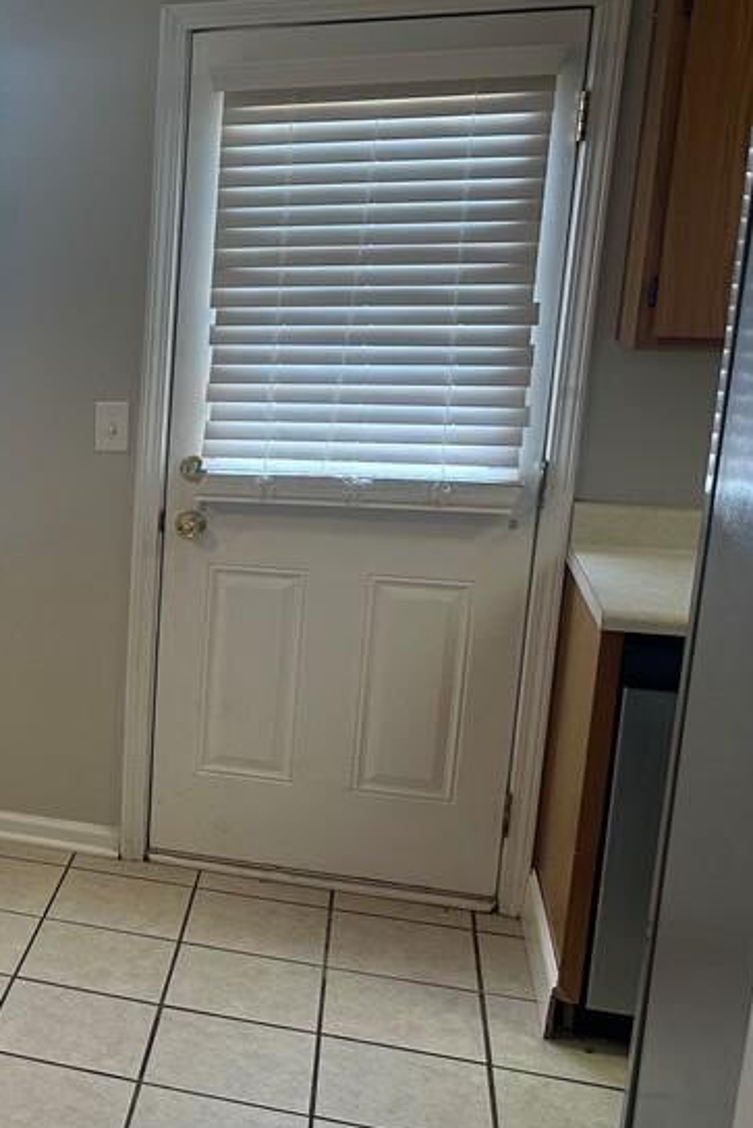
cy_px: 589
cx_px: -272
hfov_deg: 24.4
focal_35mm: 47
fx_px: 1474
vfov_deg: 41.9
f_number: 1.78
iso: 125
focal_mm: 6.86
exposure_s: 1/120
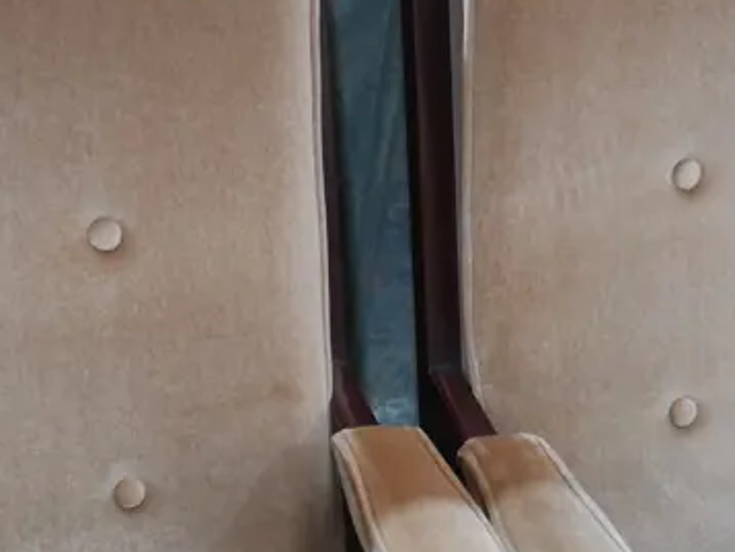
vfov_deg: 17.7
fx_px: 1700
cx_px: 468
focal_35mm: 80
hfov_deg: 24.3
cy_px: 629
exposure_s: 1/60
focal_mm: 14
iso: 800
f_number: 3.5
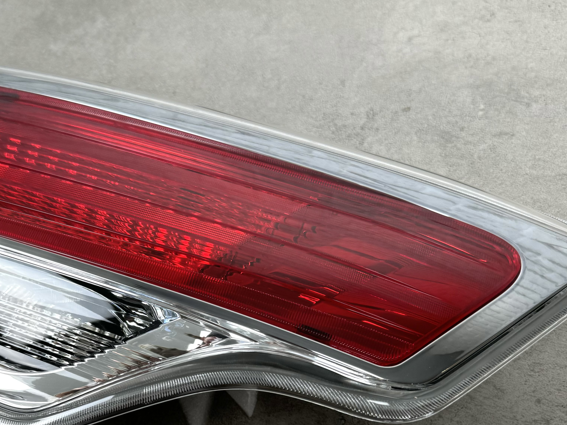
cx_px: 192
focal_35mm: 45
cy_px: 349
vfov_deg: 31.2
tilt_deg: -61.0
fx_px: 737
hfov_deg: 41.6
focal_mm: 6.76
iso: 50
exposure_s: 1/100
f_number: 1.78
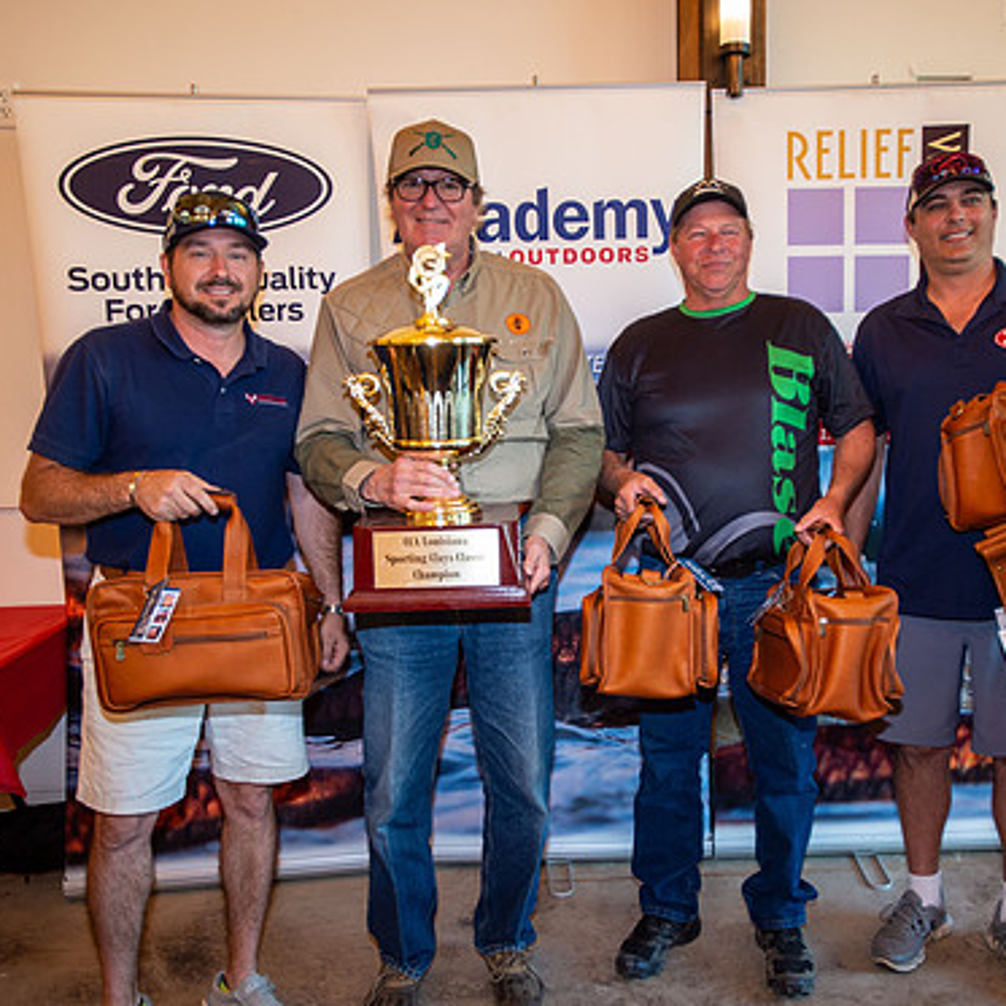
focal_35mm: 33
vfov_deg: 49.7
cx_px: 615
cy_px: 512
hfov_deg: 49.4
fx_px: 1085
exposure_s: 1/60
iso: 800
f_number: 2.8
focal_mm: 25
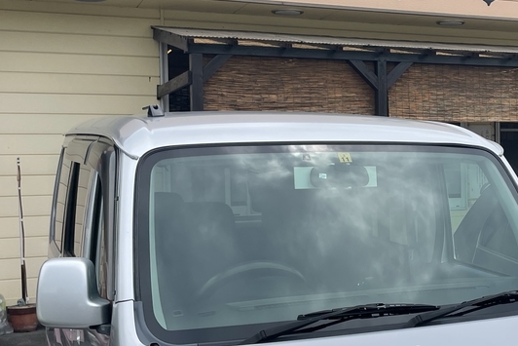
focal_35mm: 61
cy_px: 169
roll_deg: +0.1
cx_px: 470
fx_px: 878
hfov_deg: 31.3
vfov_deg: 22.3
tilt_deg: +0.1
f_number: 1.6
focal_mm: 4.2
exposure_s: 1/3731
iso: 32
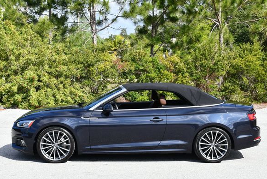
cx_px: 139
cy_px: 87
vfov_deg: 21.3
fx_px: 475
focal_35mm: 64
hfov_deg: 31.4
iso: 180
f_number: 8
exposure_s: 1/250
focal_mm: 29
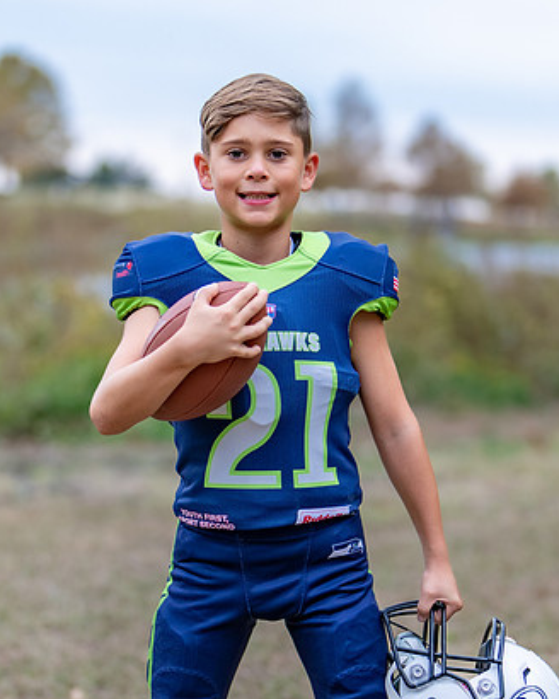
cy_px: 483
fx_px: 2502
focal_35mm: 121
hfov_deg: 12.7
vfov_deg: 15.9
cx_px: 266
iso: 100
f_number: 1.2
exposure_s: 1/500
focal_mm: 50
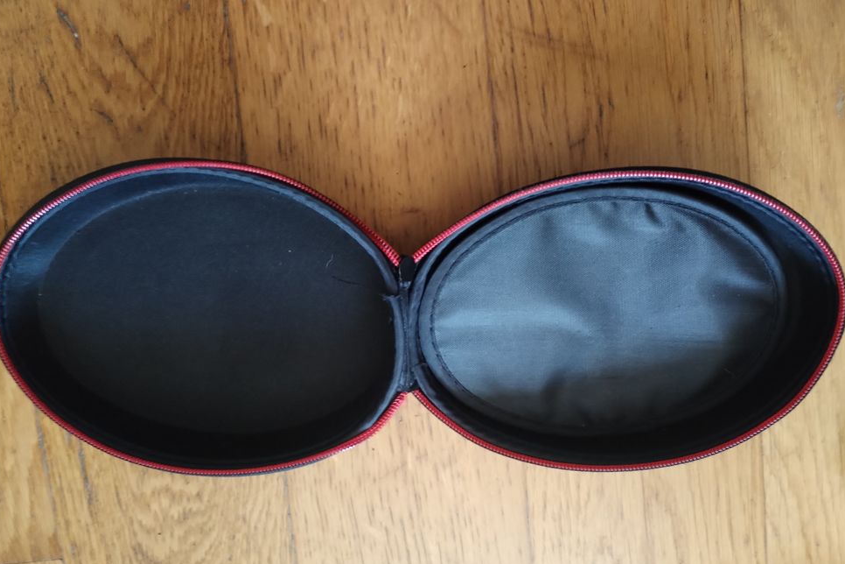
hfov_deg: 65.5
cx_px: 417
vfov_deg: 46.3
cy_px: 314
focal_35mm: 28
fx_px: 657
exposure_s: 1/16.7
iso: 1738
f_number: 1.8
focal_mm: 4.75
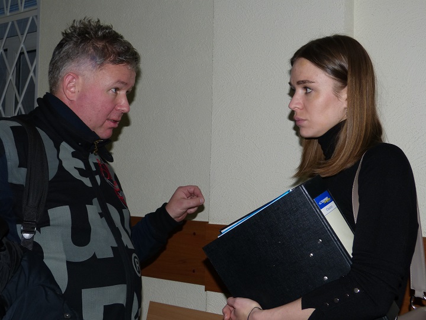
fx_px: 541
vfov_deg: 32.9
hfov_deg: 42.9
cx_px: 213
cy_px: 160
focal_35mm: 44
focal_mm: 7.8
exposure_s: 1/60
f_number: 3.2
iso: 100
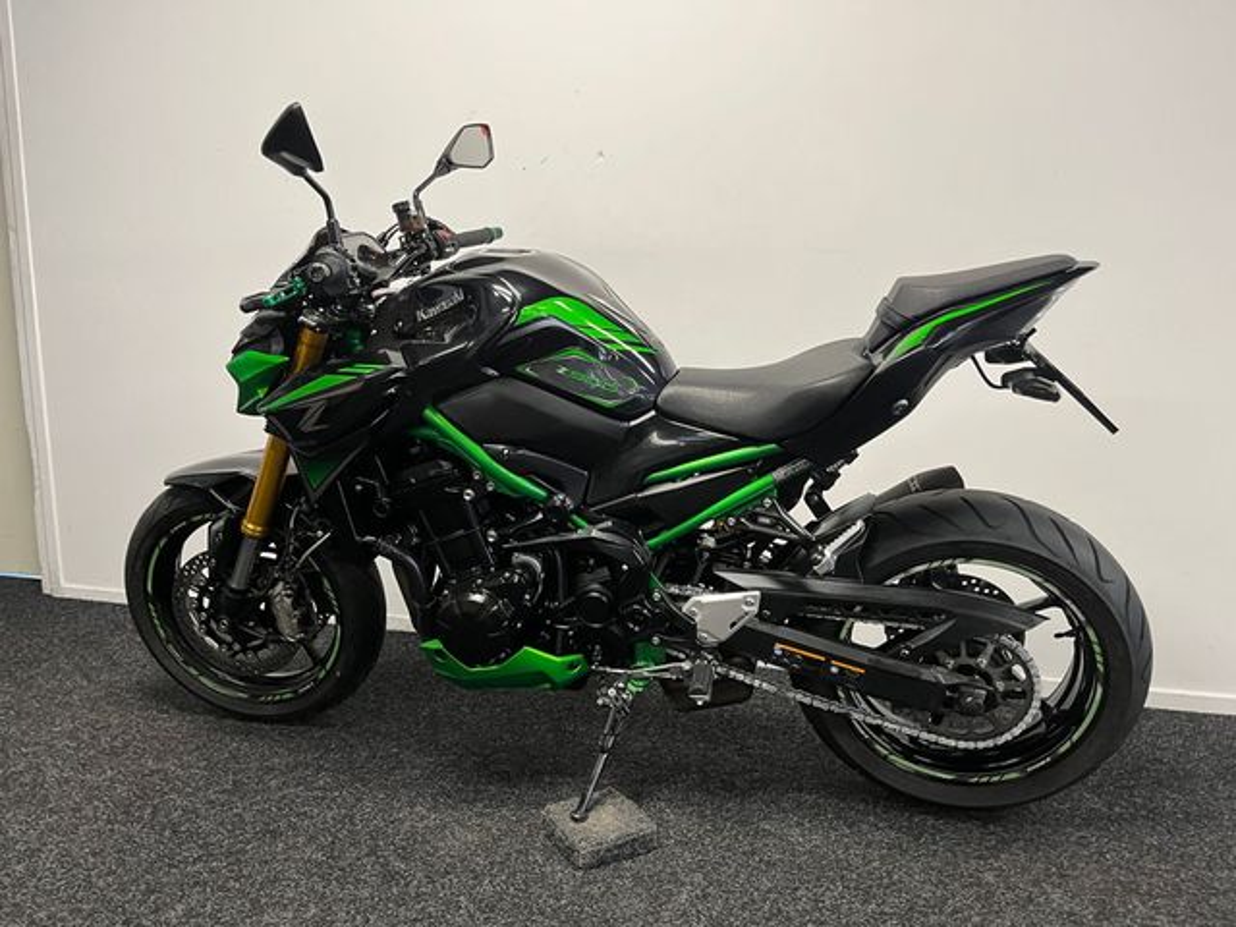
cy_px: 464
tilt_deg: -8.5
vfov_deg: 53.1
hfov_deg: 67.3
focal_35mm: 26
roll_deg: -0.6
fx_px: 928
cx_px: 618
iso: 100
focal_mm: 5.1
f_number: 1.6
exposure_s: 1/50
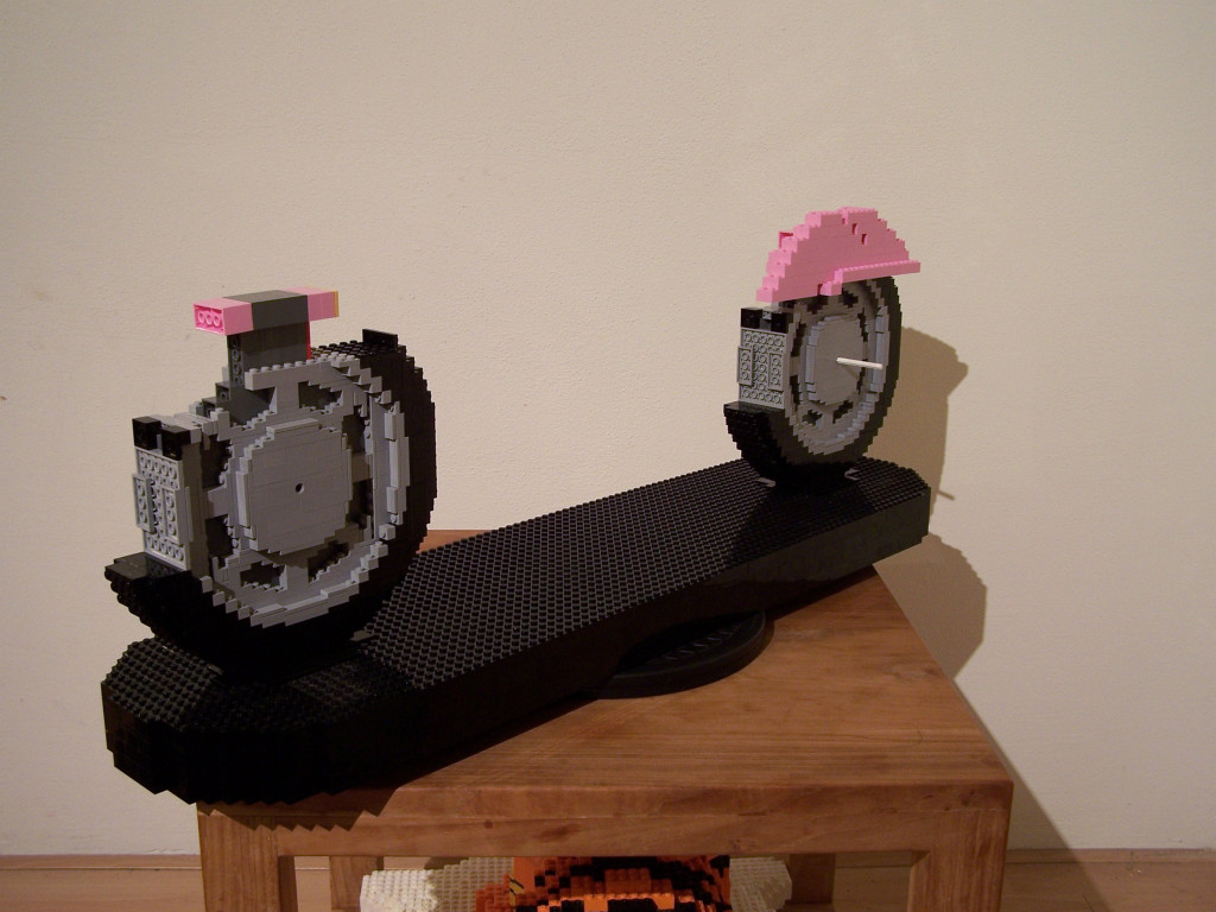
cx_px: 608
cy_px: 456
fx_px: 1335
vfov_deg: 37.7
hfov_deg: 49.0
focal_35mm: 38
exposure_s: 1/2
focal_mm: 6.3
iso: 80
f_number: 2.8
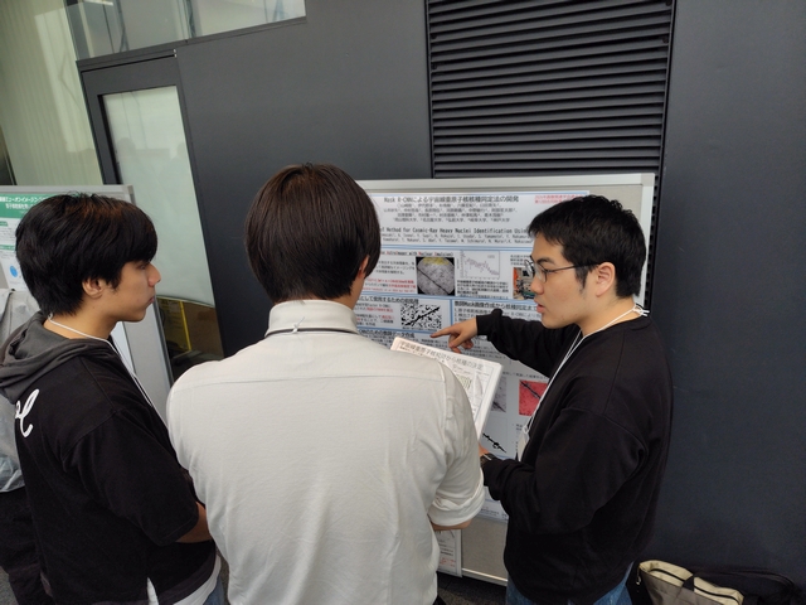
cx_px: 403
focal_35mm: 23
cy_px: 302
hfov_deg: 73.9
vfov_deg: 58.9
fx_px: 536
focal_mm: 5.6
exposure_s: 1/120
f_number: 1.9
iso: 163
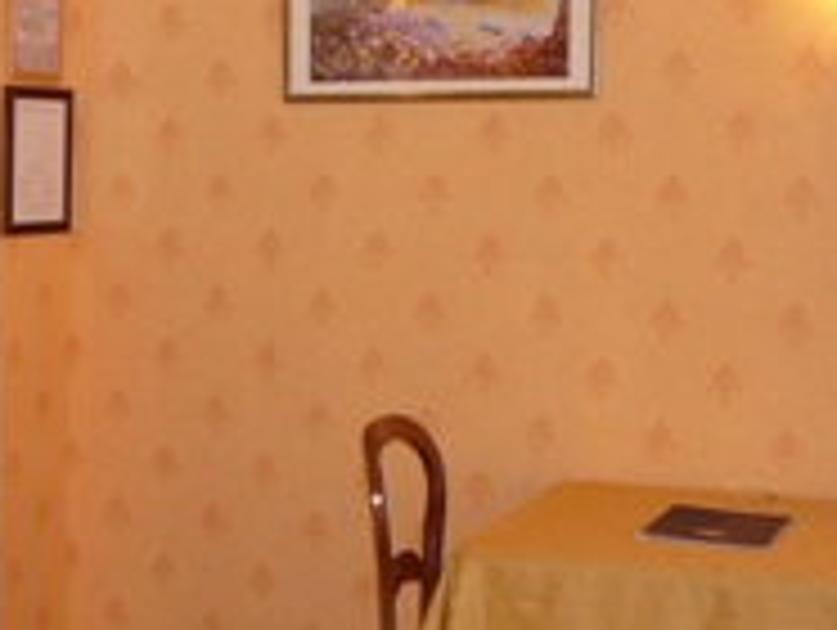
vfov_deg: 19.0
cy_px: 506
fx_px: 1864
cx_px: 115
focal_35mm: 77
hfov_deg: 24.7
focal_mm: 5.2
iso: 200
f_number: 2.8
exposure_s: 1/30
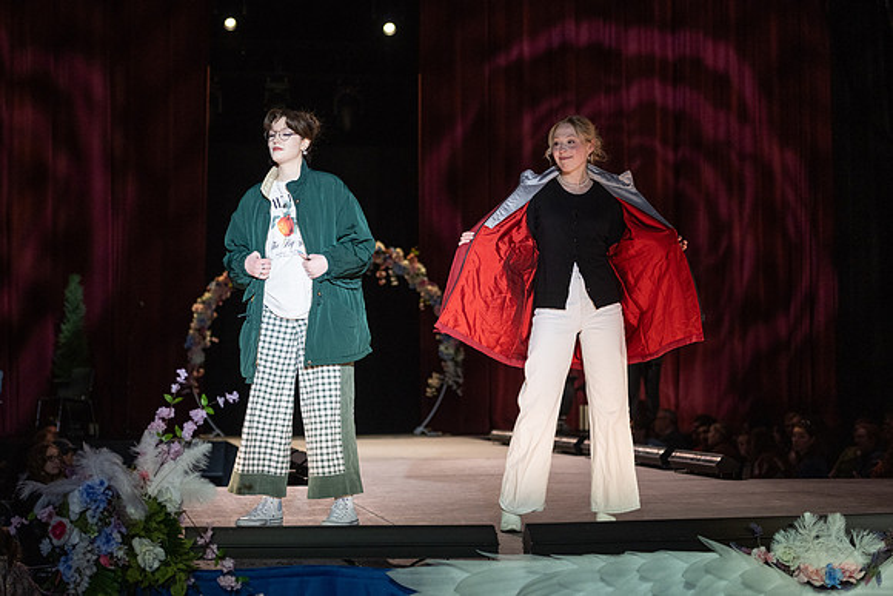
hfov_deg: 25.6
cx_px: 471
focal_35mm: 79
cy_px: 273
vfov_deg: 17.2
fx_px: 1969
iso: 800
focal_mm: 70
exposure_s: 1/1000
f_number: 2.8
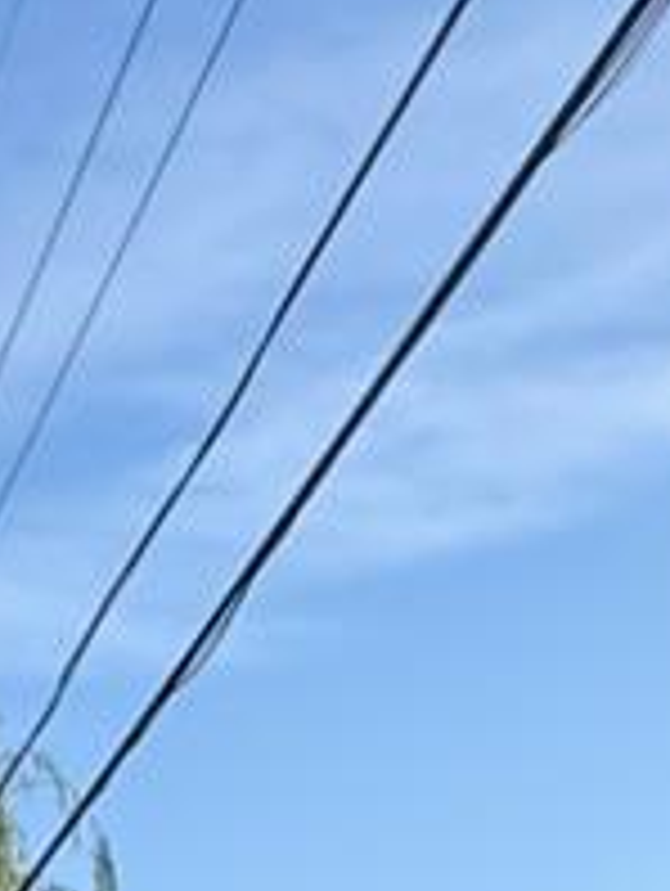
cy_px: 2322
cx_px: -187
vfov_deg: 12.7
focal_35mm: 106
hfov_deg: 13.5
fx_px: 2730
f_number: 2.2
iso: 50
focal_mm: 2.22
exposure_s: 1/1145
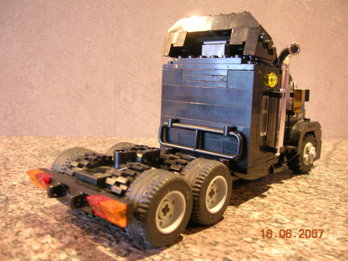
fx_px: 342
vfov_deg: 41.8
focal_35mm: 34
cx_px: 174
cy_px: 130
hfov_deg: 54.0
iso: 153
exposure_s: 1/3.5
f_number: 2.9
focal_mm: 5.7
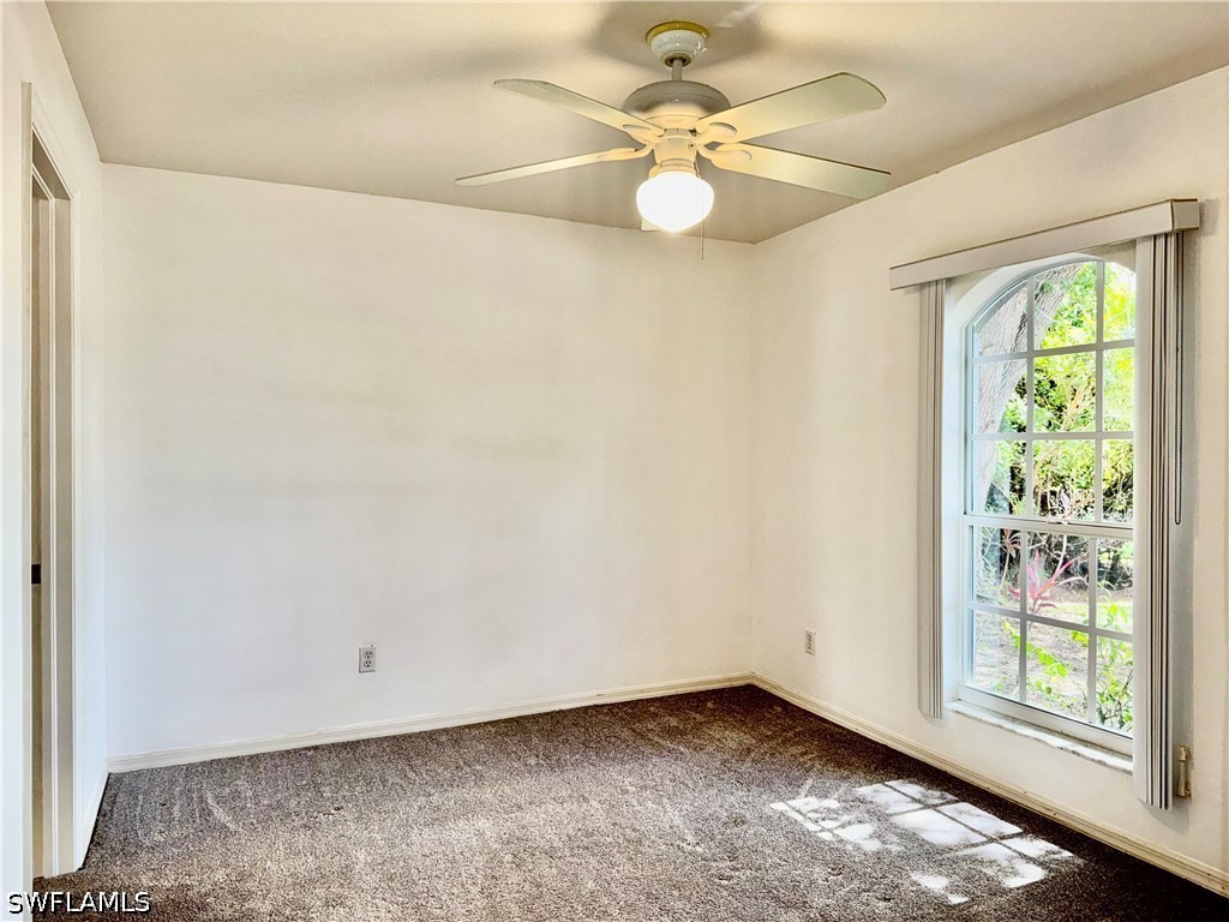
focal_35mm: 24
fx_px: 852
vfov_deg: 56.8
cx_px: 614
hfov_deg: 71.6
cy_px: 461
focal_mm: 6.76
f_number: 1.78
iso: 100
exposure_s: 1/120
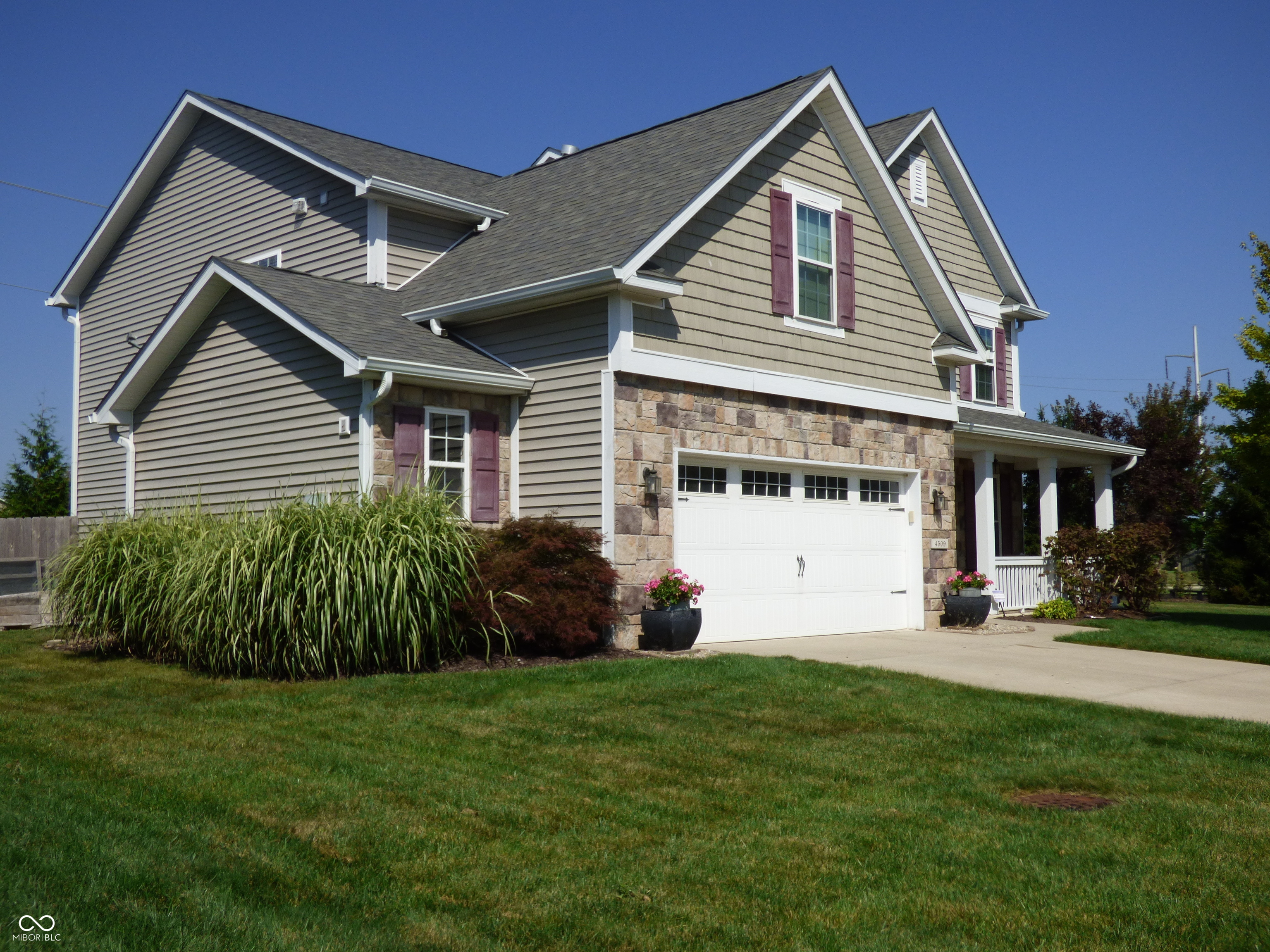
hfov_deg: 54.0
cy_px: 476
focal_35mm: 34
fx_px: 1247
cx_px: 635
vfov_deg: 41.8
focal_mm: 5.97
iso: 100
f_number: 4
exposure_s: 1/1600
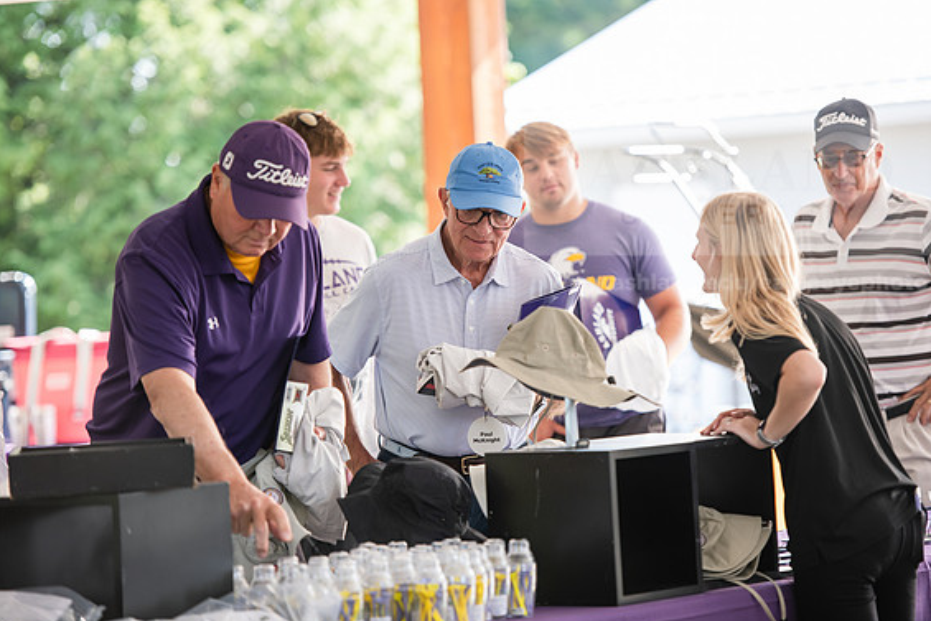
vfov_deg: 8.6
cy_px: 317
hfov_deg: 12.9
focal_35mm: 159
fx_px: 4113
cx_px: 475
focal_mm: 155
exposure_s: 1/200
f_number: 3.2
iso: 320
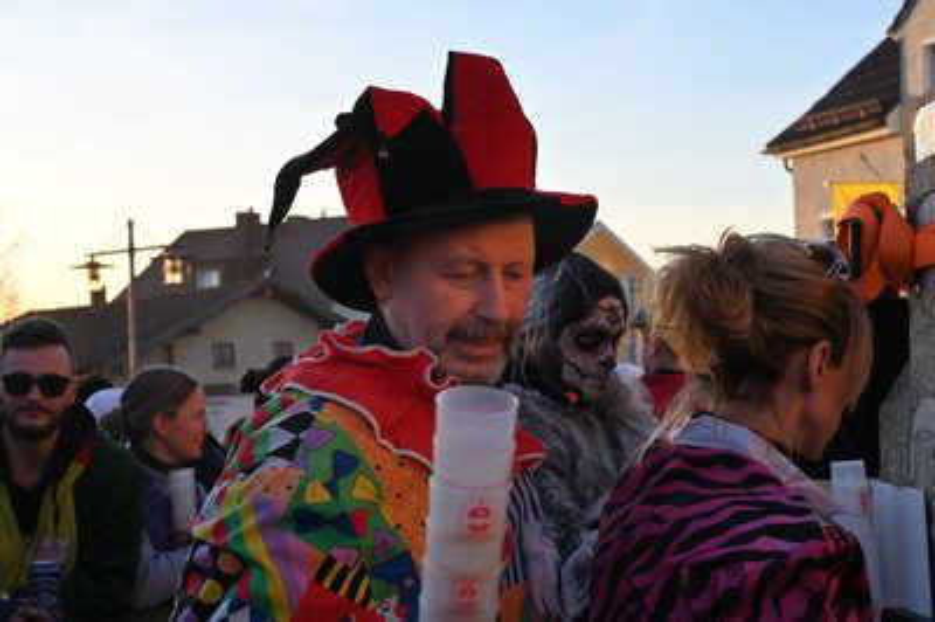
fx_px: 1505
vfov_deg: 23.3
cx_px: 468
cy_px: 311
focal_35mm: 58
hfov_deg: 34.5
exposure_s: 1/400
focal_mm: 58
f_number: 10
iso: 1000
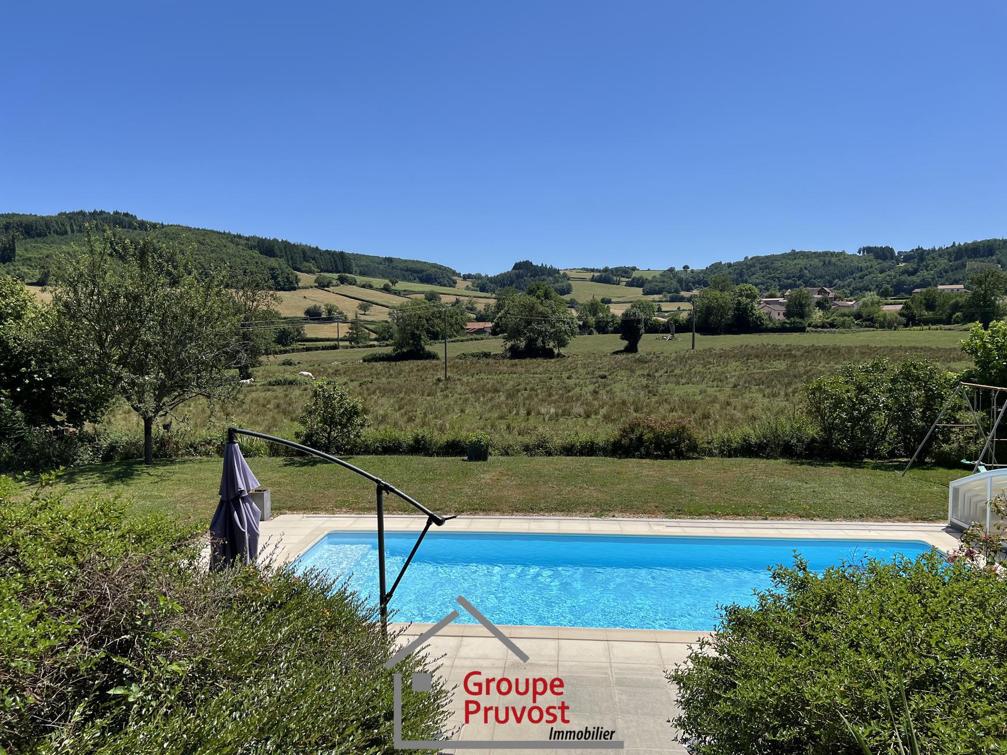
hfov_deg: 67.3
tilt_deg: -3.9
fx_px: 756
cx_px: 504
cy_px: 378
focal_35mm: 26
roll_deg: +1.1
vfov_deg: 53.1
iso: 50
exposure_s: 1/5587
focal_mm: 5.7
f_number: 1.5
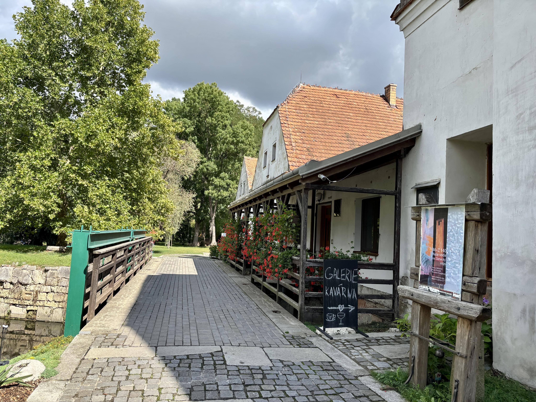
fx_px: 403
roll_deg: -2.6
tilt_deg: +5.1
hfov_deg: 67.3
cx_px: 268
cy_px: 201
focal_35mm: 26
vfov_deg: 53.1
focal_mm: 5.96
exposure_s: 1/1437
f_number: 1.6
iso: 50
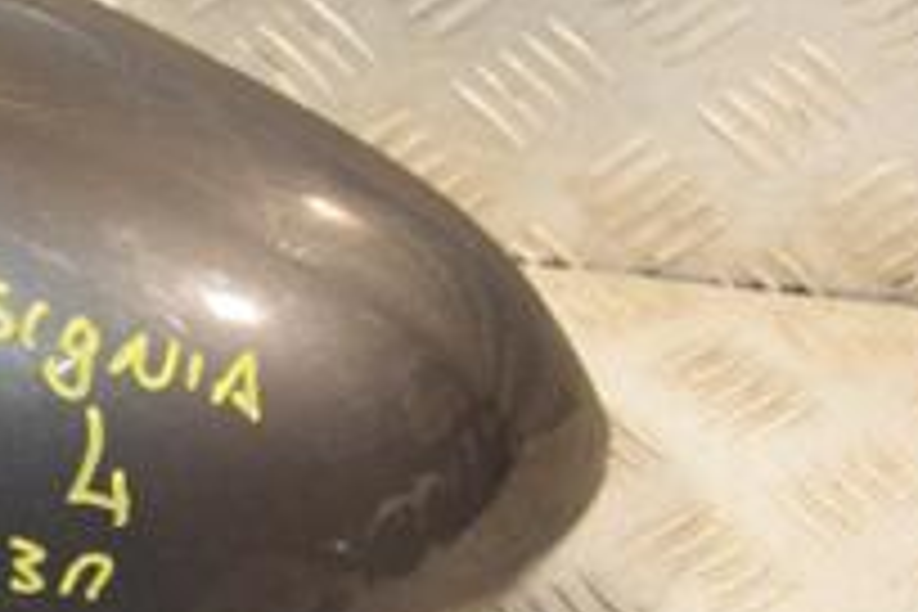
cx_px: -112
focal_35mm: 141
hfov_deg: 14.2
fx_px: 3595
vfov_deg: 9.7
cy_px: 212
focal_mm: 32
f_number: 5.6
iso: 800
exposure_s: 1/200
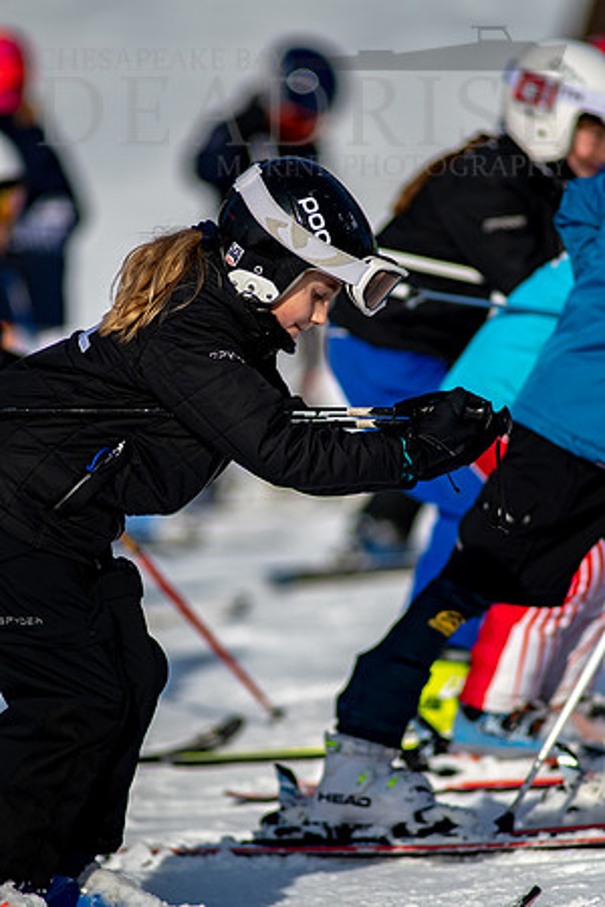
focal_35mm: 450
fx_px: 11343
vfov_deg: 4.6
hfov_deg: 3.1
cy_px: 454
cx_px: 302
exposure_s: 1/5000
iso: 100
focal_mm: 300
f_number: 2.8
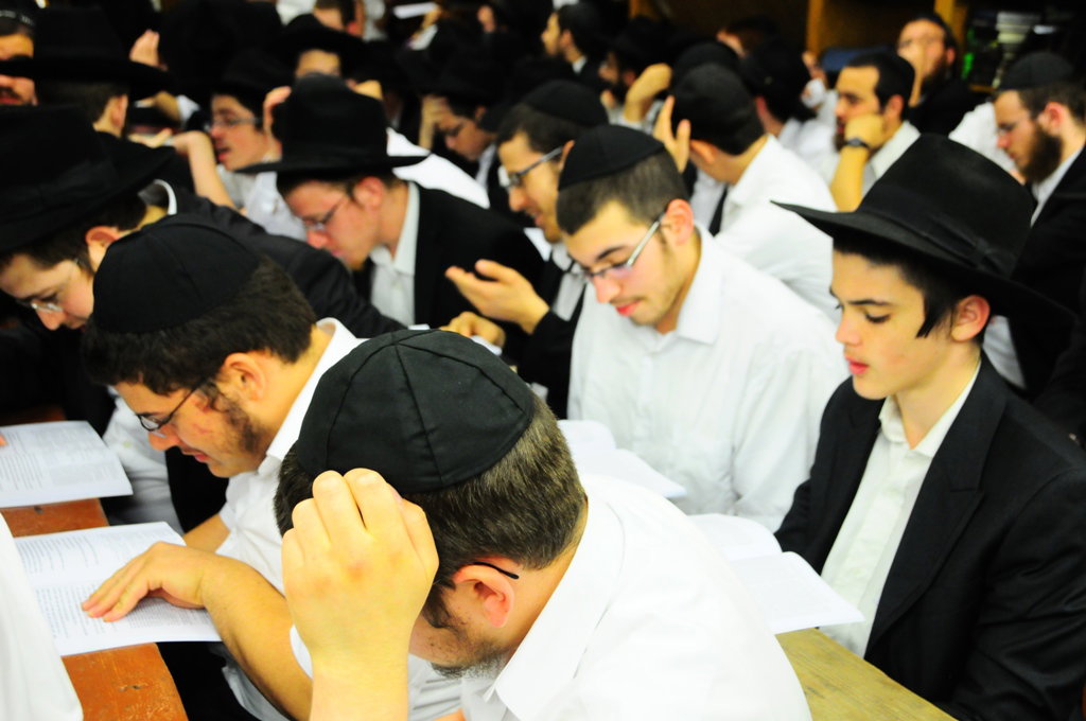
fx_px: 1446
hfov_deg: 41.2
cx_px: 543
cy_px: 360
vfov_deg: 28.0
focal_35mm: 48
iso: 1250
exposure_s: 1/60
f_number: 5.6
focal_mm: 32
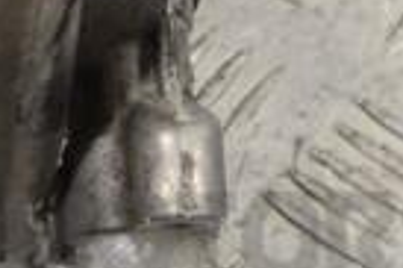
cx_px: -356
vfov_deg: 4.7
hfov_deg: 6.9
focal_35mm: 289
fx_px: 3231
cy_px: -156
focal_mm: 44
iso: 180
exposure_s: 1/30
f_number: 5.3
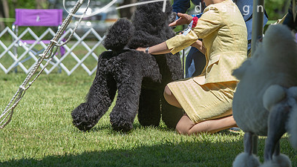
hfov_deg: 9.5
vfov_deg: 5.3
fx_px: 1796
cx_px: 171
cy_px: 31
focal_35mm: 228
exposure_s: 1/400
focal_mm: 150
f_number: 5
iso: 100
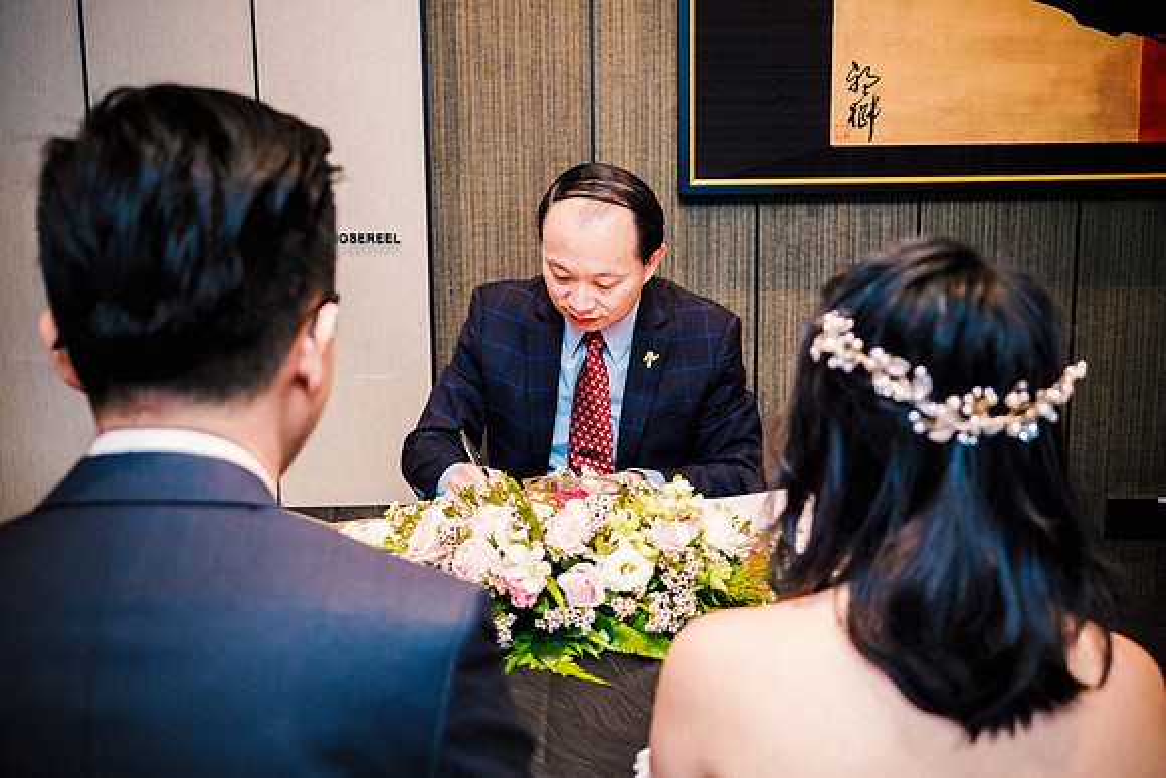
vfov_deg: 30.3
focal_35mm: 44
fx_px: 1438
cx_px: 607
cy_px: 373
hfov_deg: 44.1
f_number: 2
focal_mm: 20
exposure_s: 1/125
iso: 640
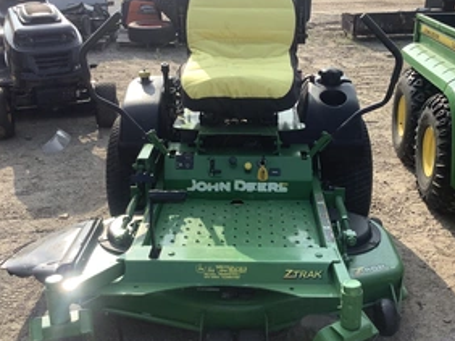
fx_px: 578
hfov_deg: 43.0
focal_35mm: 44
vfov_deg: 32.8
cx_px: 239
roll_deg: -0.2
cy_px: 166
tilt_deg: -23.3
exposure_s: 1/646
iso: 25
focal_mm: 3.3
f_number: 2.4
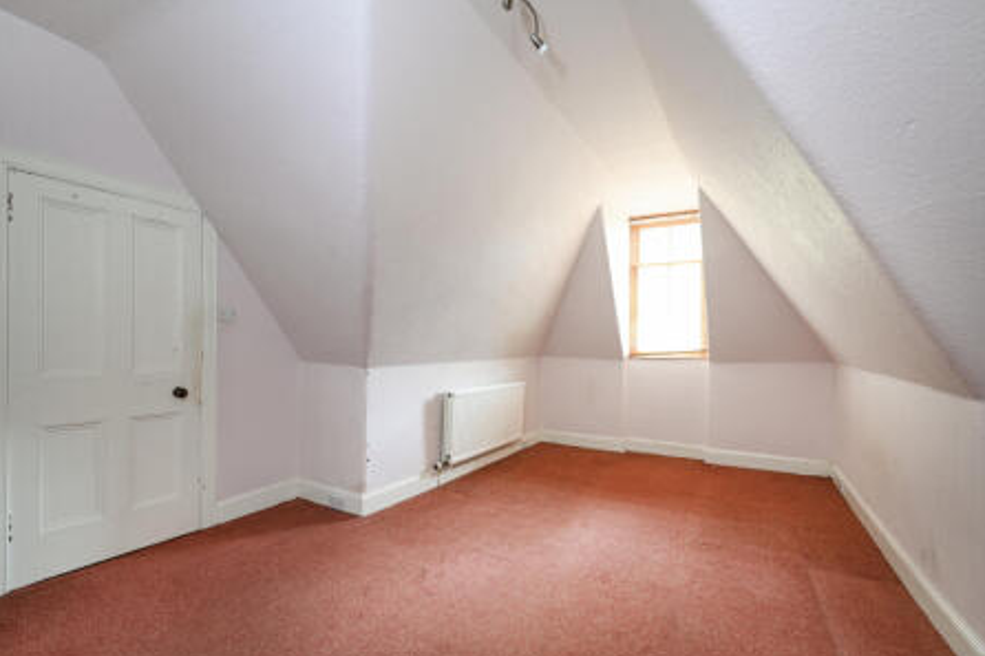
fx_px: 438
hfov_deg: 96.7
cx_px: 504
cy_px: 348
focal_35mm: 16
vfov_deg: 73.6
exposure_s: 1/2
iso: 320
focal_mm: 15
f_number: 8
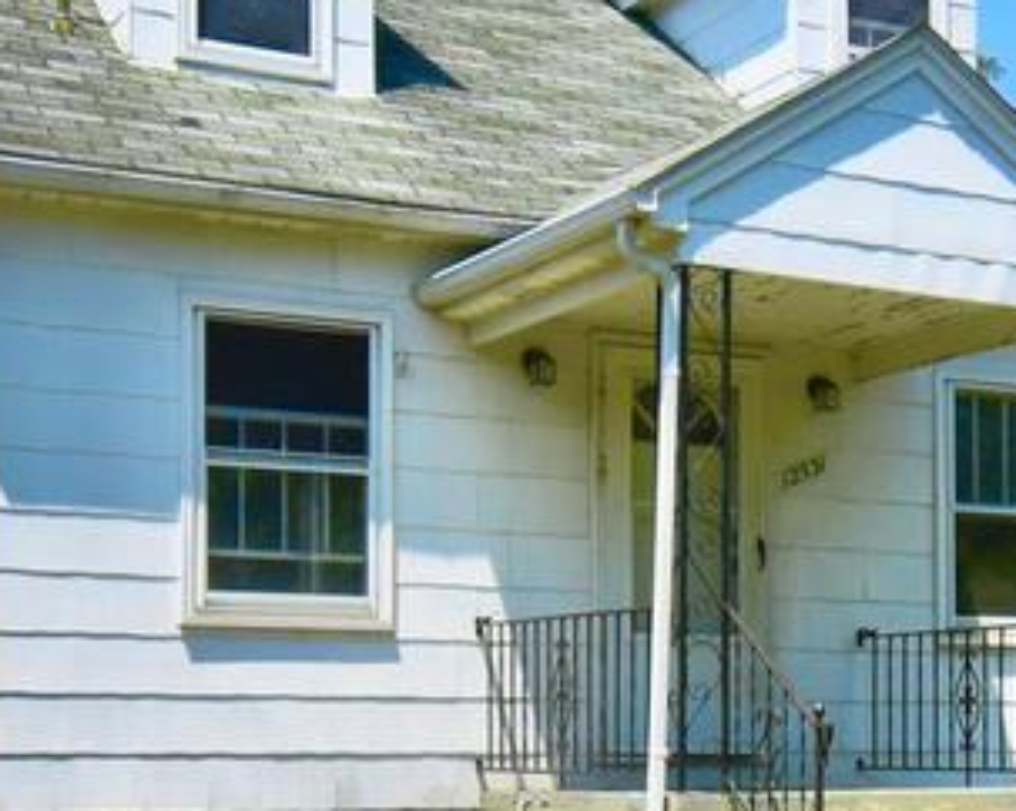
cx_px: 664
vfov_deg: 22.1
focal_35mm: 67
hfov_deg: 28.2
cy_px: 781
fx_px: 2013
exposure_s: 1/4000
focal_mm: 10
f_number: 5
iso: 800
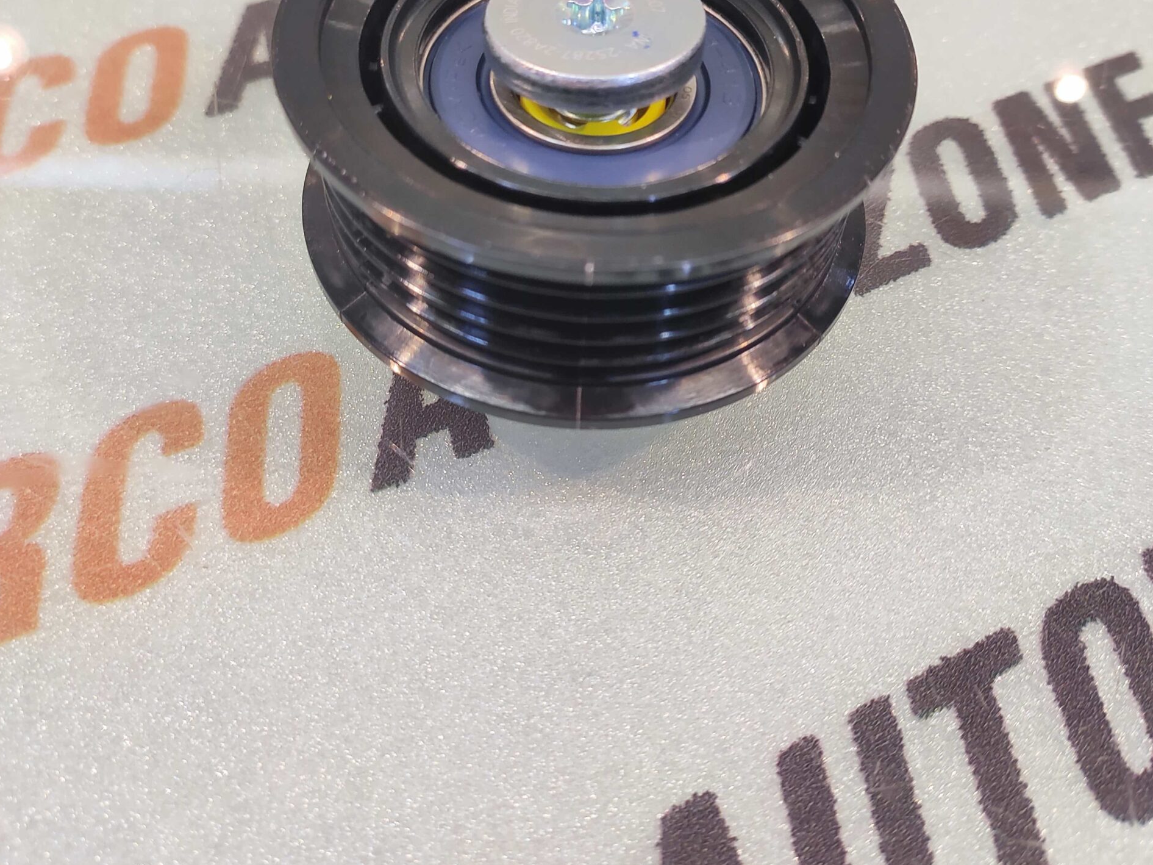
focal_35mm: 23
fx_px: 766
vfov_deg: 57.6
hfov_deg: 73.9
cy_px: 292
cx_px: 580
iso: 177
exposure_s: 1/33
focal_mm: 4.74
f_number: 1.79
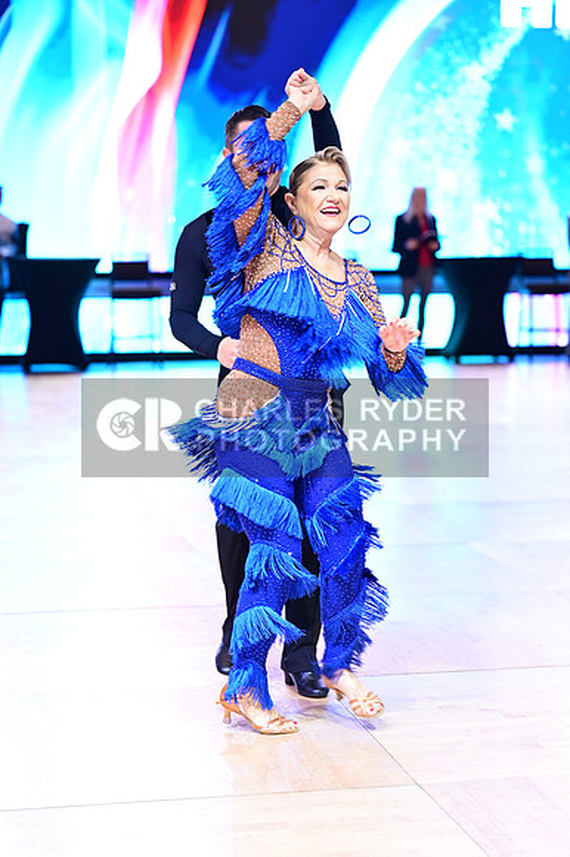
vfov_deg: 24.5
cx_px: 285
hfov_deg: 16.4
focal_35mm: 83
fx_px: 1973
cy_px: 428
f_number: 2.8
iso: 1250
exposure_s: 1/250
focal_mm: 83
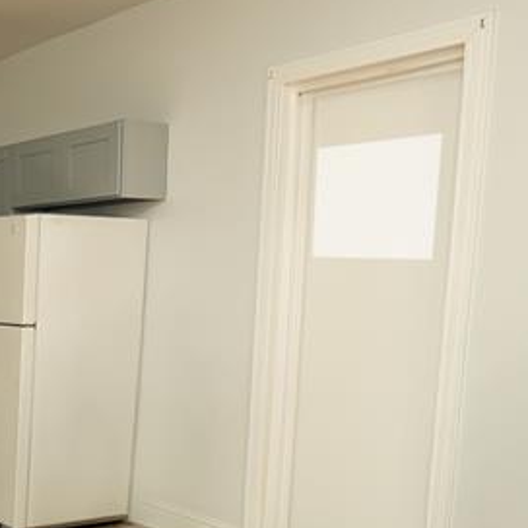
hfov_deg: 29.4
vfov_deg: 34.1
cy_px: 434
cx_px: -136
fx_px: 828
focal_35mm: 48
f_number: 5
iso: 200
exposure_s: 1/60
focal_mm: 10
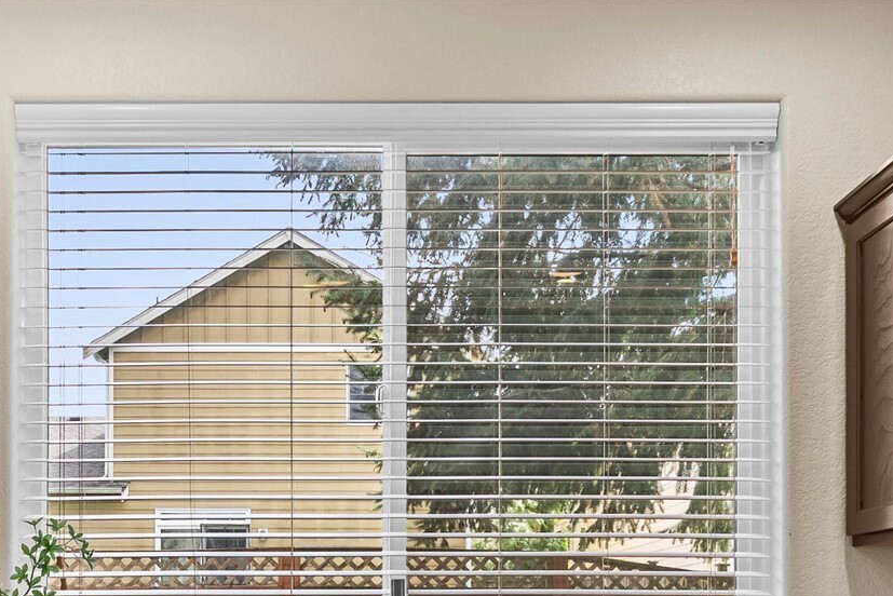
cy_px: 609
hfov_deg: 47.0
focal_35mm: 41
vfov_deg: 30.2
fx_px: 1017
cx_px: 337
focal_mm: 20
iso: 1000
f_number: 7.1
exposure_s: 1/8
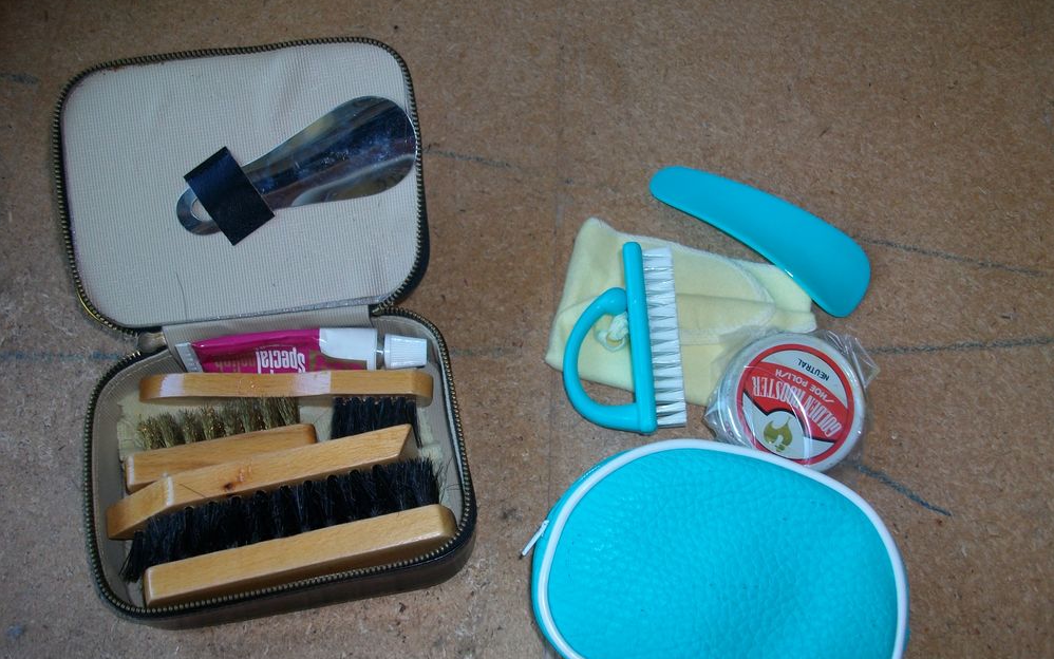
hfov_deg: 56.7
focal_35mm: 34
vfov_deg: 37.2
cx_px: 527
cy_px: 371
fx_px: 977
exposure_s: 1/40
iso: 80
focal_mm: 5.7
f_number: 2.9
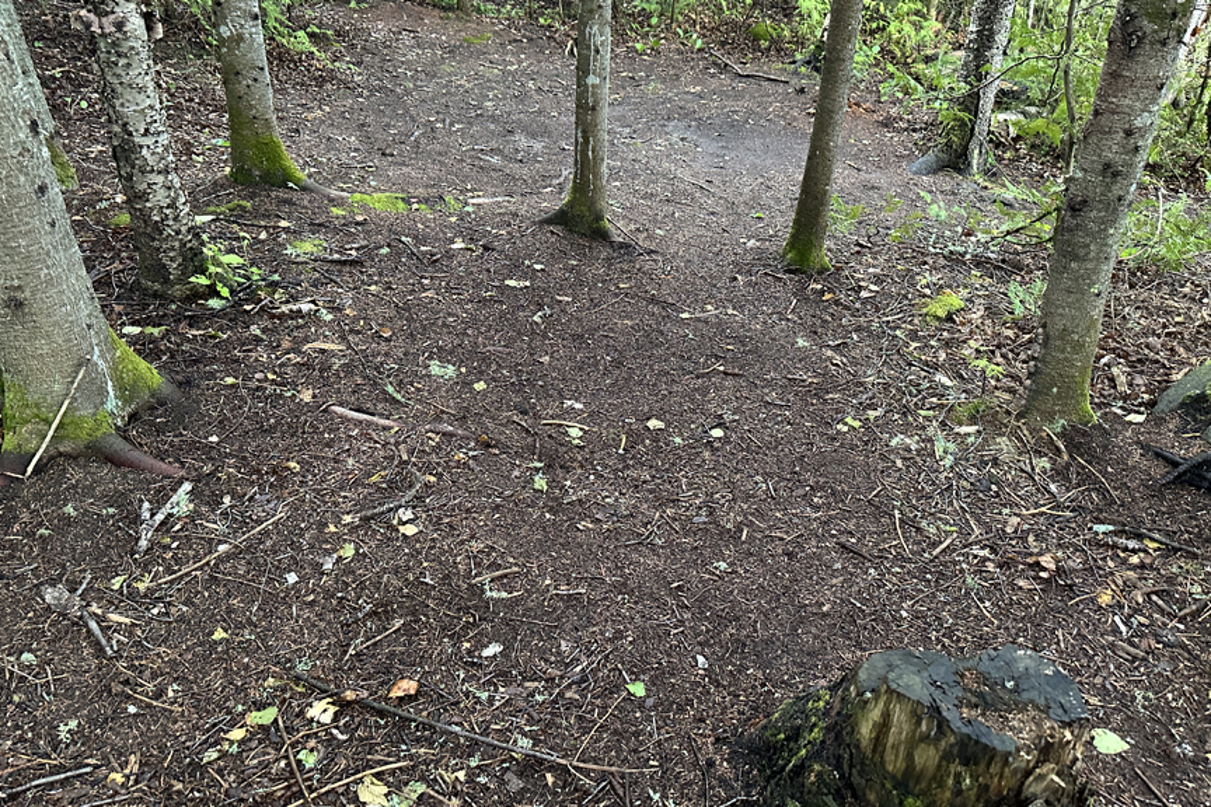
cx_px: 597
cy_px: 352
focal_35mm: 26
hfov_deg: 69.4
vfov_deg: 49.4
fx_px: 875
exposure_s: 1/60
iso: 500
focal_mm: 6.86
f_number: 1.78
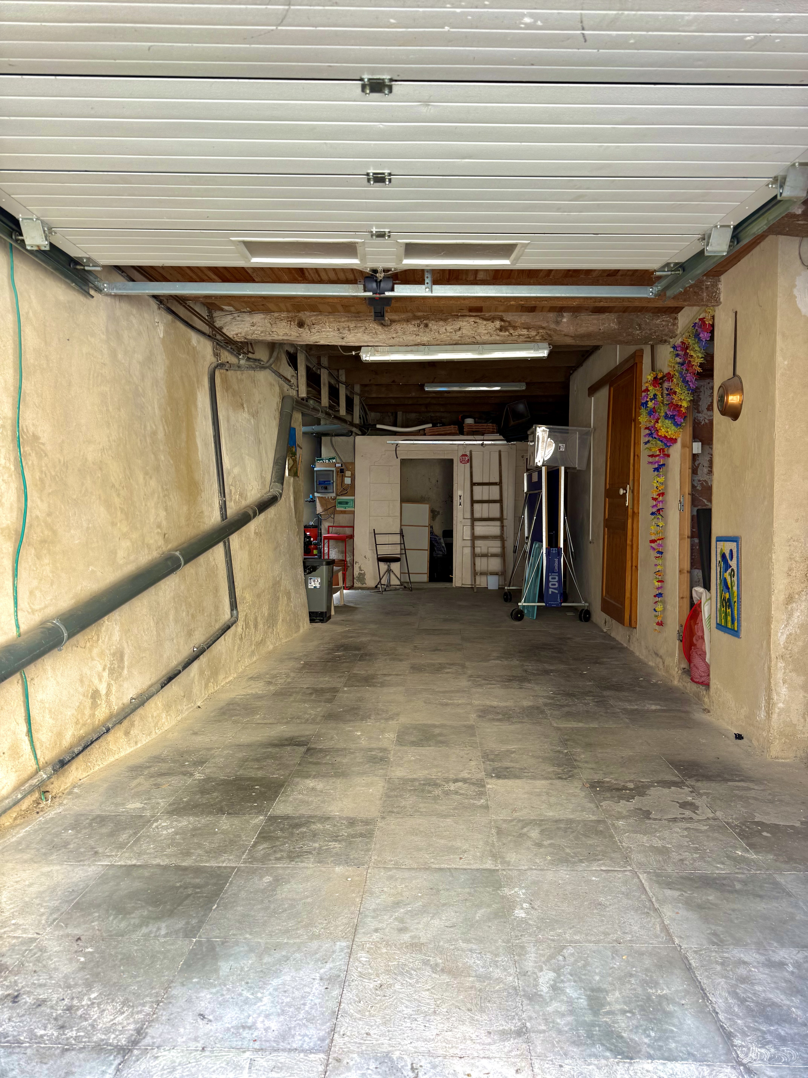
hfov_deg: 56.8
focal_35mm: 24
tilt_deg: -1.8
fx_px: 747
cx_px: 404
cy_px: 539
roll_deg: -0.9
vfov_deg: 71.6
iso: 50
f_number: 1.78
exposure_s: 1/129
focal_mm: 6.76
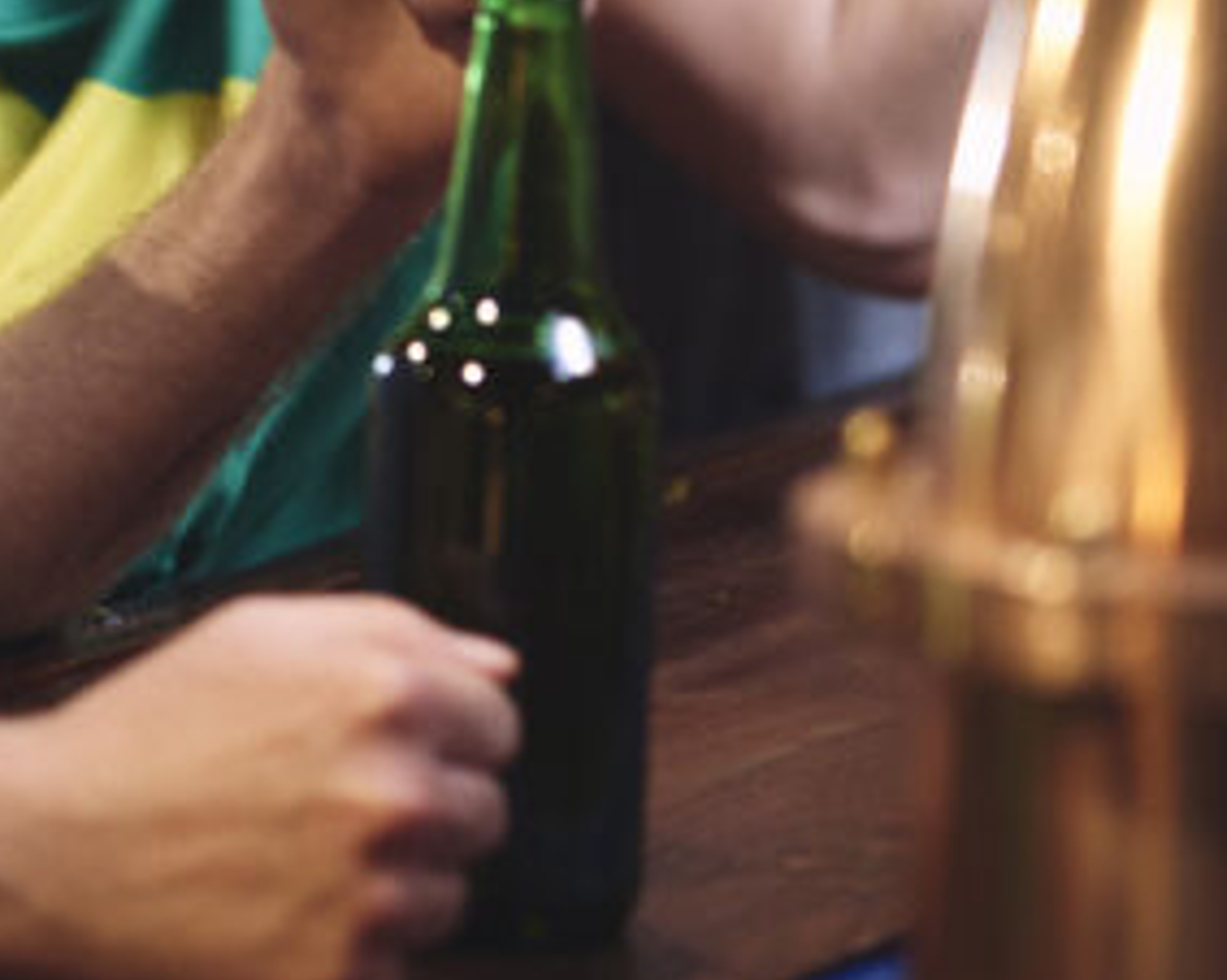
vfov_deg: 8.9
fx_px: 6169
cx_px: -369
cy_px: -427
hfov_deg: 11.1
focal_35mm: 170
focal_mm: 50
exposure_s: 1/100
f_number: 2
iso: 400
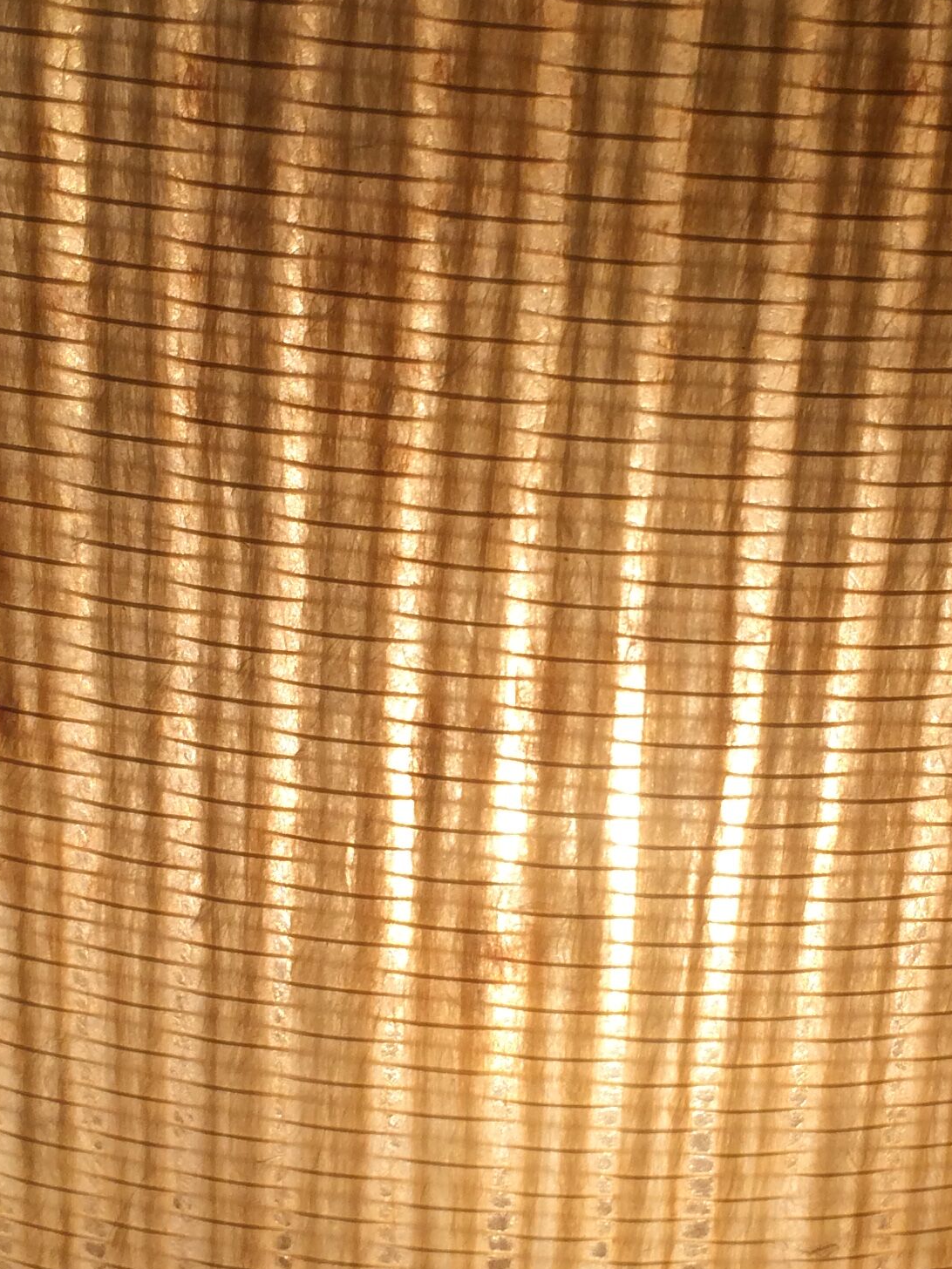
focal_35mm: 65
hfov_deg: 22.6
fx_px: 2383
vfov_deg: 29.8
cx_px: 559
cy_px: 647
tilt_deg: -23.3
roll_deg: -5.0
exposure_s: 1/323
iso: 32
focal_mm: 4.15
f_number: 2.2
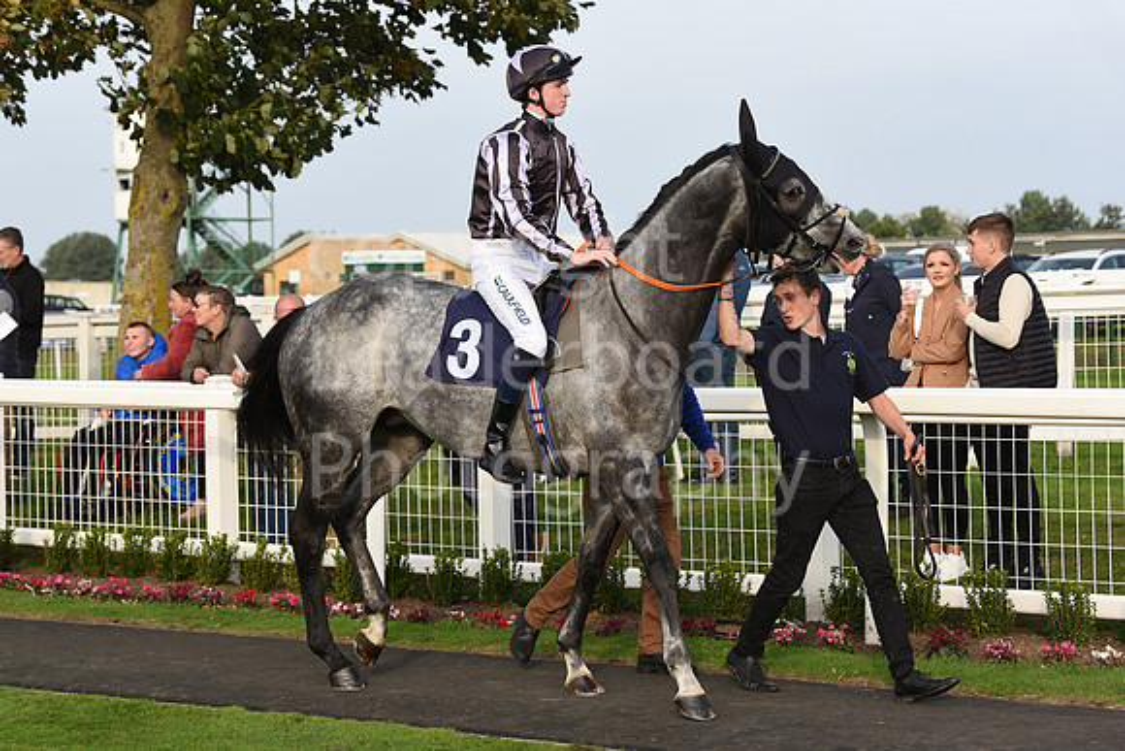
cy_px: 376
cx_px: 562
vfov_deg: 15.9
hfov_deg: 23.6
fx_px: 2688
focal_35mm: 86
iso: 640
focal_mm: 86
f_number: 5.6
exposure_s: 1/1600
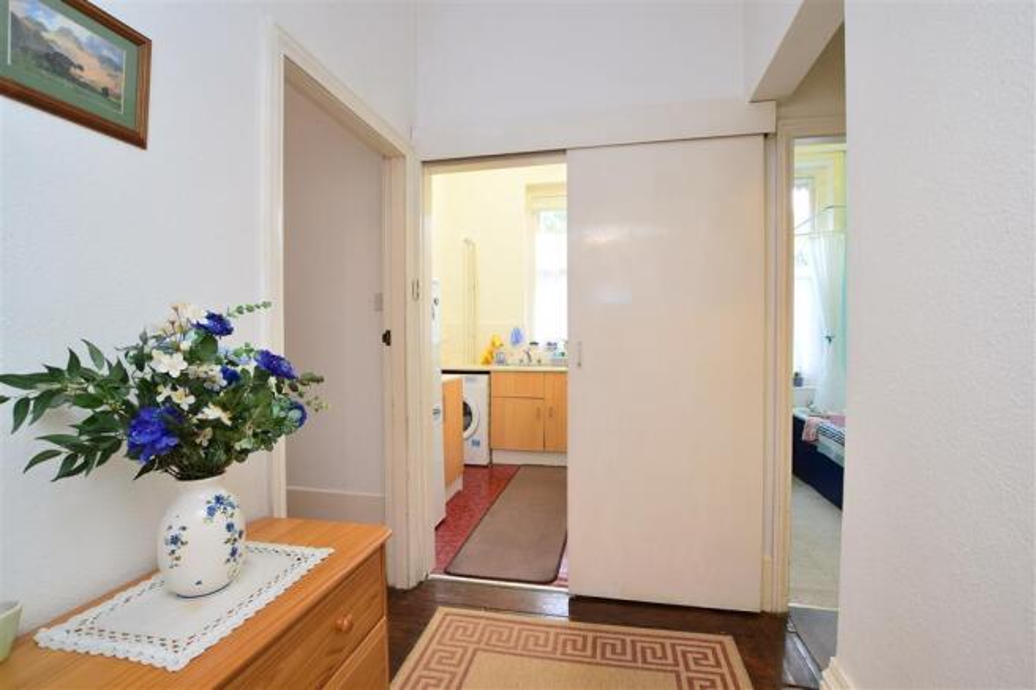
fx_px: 432
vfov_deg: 77.3
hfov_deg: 100.4
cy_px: 345
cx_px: 518
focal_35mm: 15
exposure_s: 1/10
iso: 200
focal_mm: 10
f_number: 8
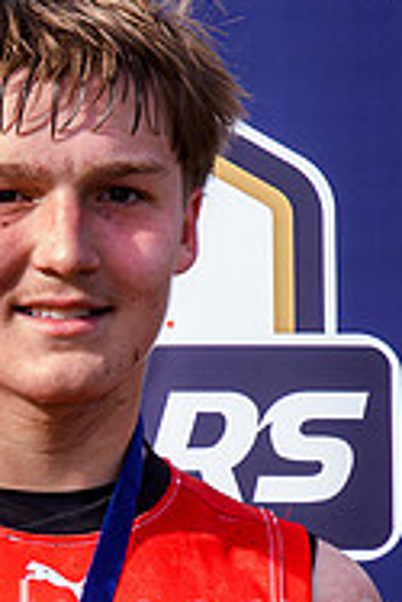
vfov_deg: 5.5
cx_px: -83
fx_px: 6186
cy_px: 668
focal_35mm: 370
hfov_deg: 3.7
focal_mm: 52
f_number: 5.6
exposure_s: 1/160
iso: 100
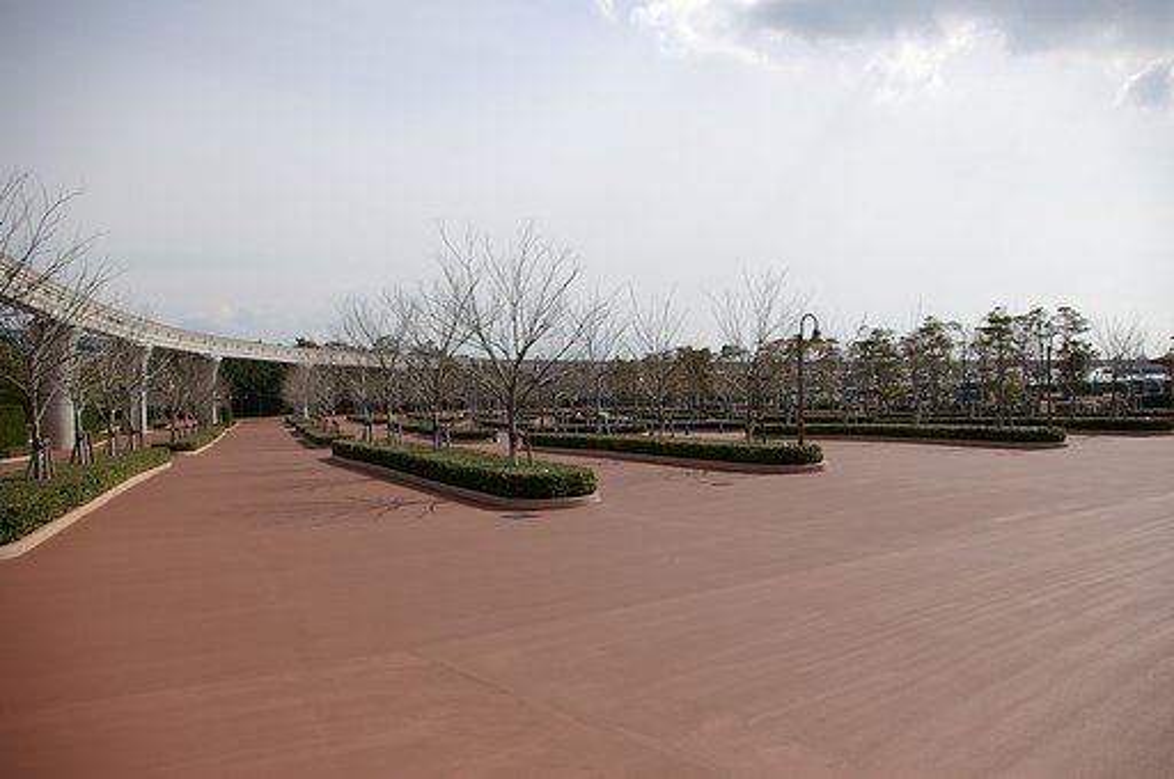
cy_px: 390
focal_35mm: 27
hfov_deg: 67.4
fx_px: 879
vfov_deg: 47.8
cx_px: 587
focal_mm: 18
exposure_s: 1/750
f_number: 8
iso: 200
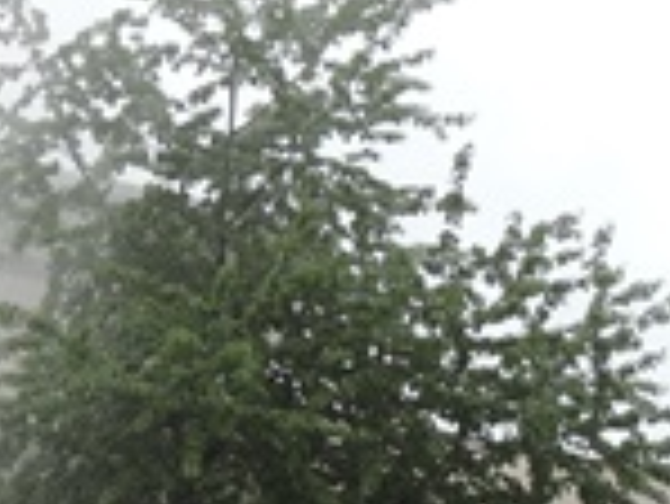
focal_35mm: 119
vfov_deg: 12.3
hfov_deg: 16.5
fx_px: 2305
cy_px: 502
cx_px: 292
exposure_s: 1/320
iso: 100
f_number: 3.1
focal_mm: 5.3
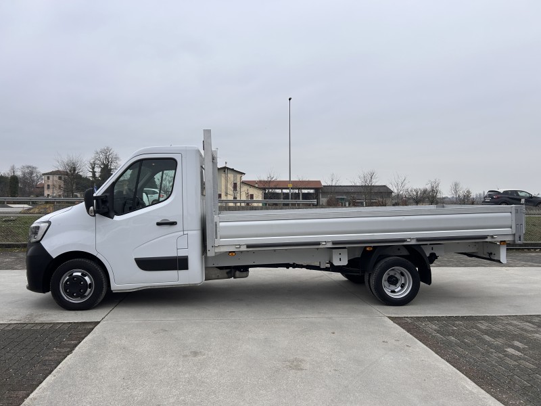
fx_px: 406
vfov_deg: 53.1
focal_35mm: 26
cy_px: 203
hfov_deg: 67.3
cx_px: 270
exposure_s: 1/1029
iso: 50
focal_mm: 5.7
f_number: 1.5
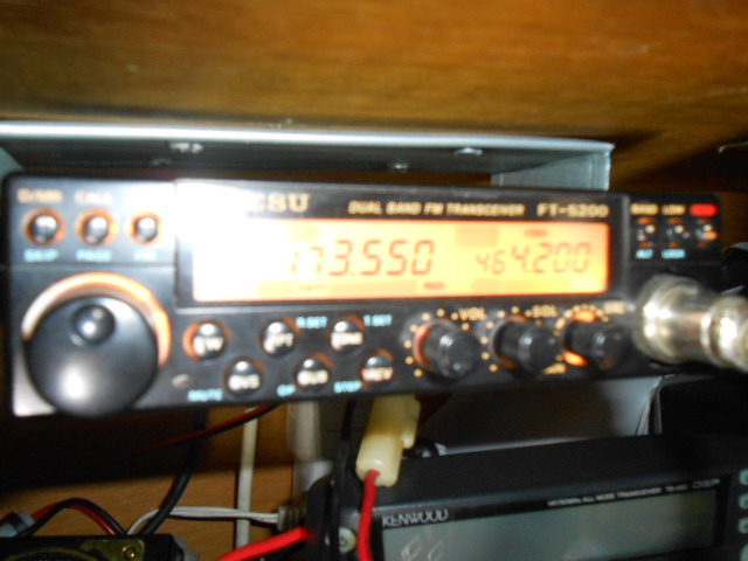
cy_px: 280
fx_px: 735
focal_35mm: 34
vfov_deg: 41.8
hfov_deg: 54.0
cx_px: 374
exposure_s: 1/5
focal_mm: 6
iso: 400
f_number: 3.9
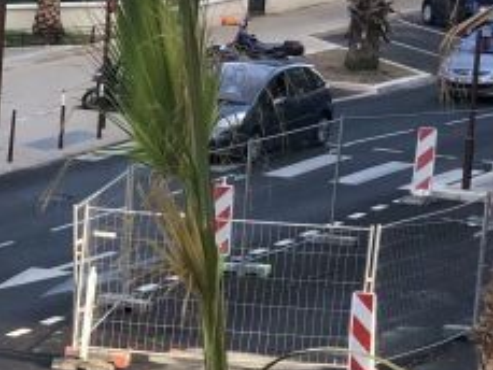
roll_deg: -1.4
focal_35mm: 218
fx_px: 3106
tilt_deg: -13.7
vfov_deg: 6.8
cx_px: -538
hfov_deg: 8.5
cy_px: 344
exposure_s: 1/100
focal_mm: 6
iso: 20
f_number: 2.4
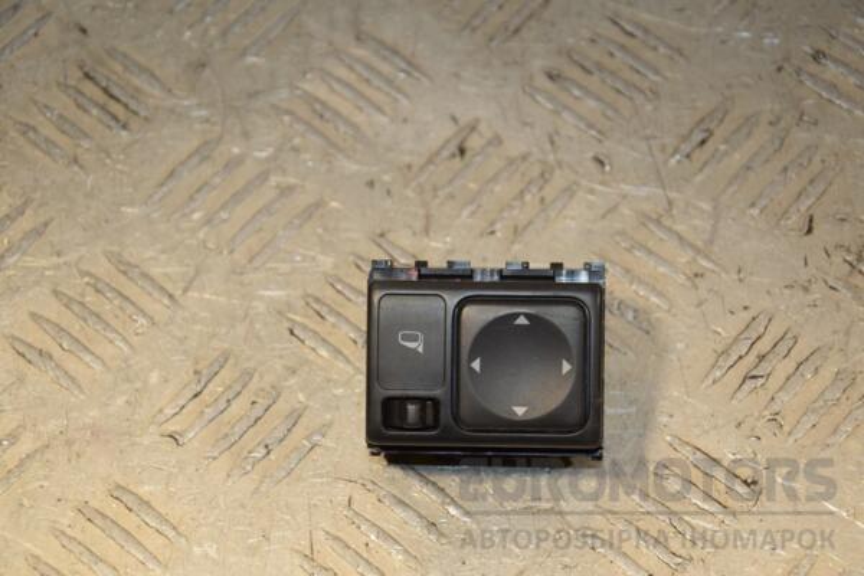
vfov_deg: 12.2
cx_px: 432
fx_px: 2700
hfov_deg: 18.2
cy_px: 288
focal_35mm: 112
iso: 800
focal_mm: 75
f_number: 6.3
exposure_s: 1/200
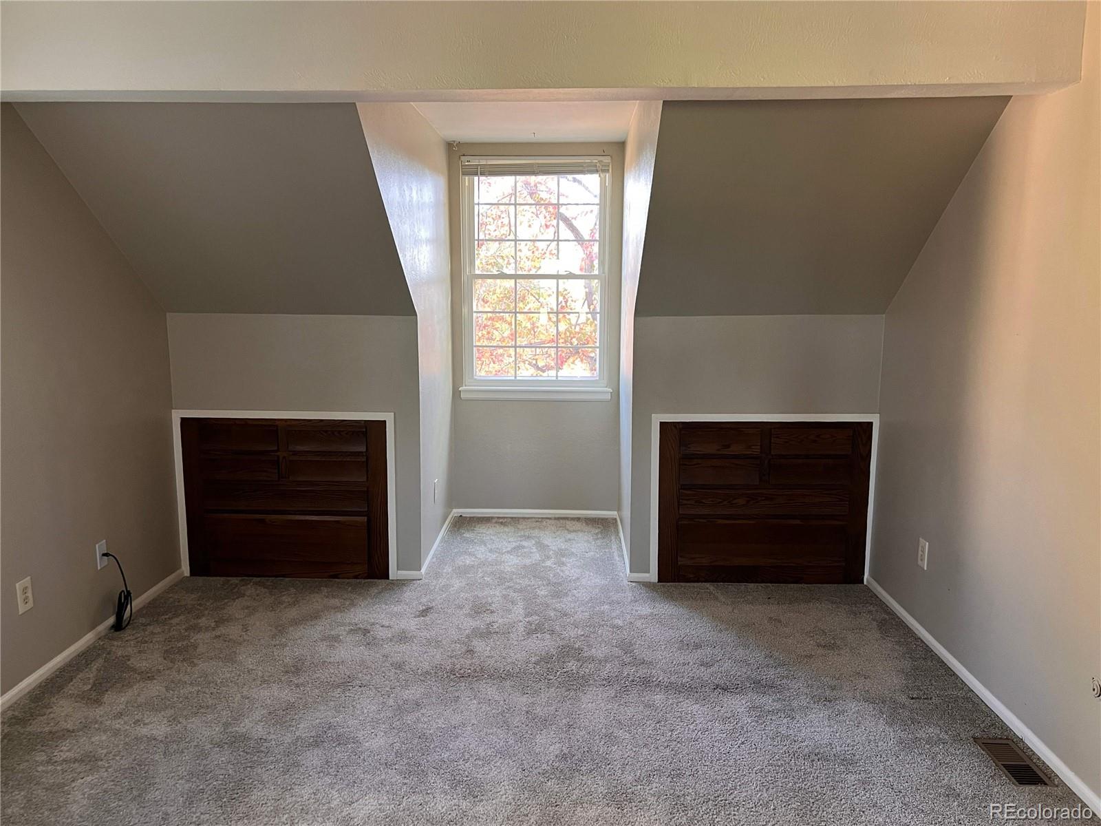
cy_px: 413
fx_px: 827
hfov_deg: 67.3
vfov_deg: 53.1
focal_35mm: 26
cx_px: 550
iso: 250
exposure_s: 1/60
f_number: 1.5
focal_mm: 5.7
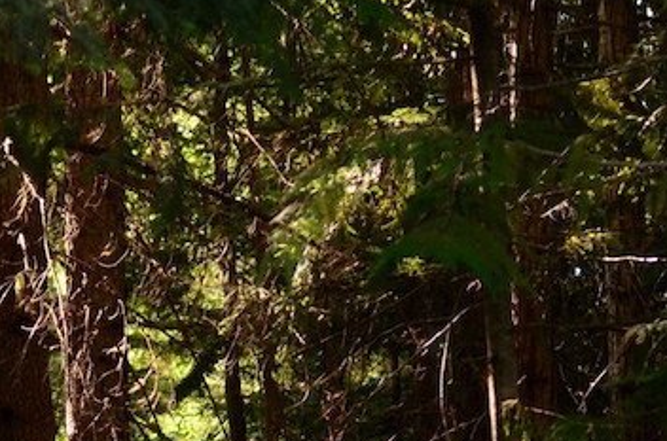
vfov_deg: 6.2
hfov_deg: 9.5
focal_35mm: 218
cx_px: 224
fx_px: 4030
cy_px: 594
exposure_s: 1/1000
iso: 640
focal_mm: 50
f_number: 2.2
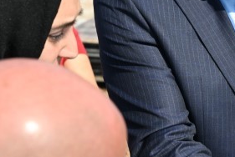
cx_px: 226
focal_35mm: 131
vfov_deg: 10.5
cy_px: 76
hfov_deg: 15.4
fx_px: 856
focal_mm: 32
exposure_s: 1/2500
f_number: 4
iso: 250
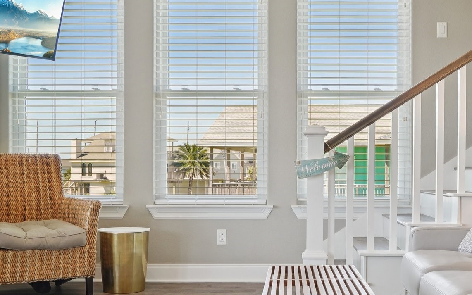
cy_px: 186
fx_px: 682
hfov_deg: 38.0
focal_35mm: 53
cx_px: 291
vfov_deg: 24.3
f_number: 8
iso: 500
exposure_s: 1/160
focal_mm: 29
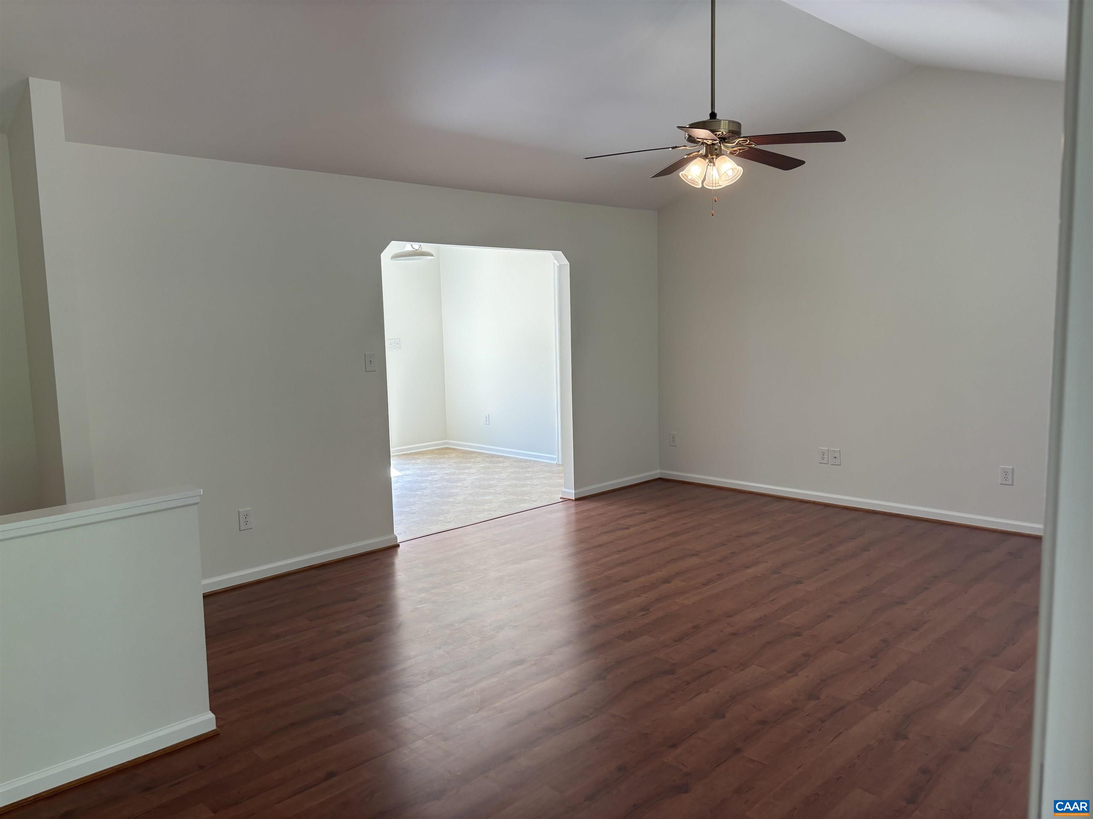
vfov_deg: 53.1
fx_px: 821
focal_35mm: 26
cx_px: 546
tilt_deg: -5.6
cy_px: 410
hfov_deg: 67.3
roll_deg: +0.6
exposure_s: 1/120
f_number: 1.6
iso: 80
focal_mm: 5.96
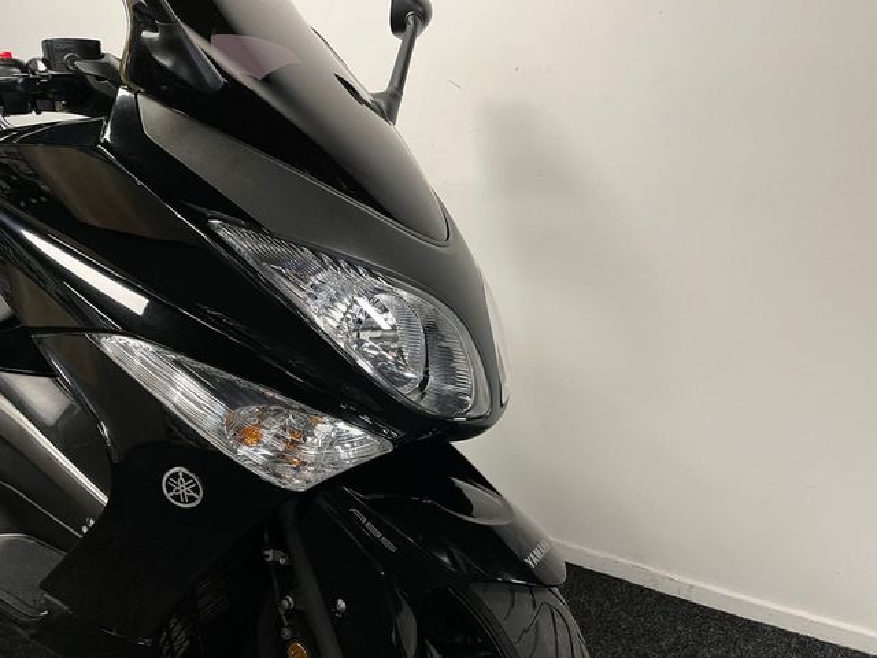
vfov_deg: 53.1
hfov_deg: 67.3
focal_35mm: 26
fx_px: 659
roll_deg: +0.9
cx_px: 438
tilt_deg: -15.6
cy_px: 329
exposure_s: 1/50
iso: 125
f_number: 1.6
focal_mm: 5.1
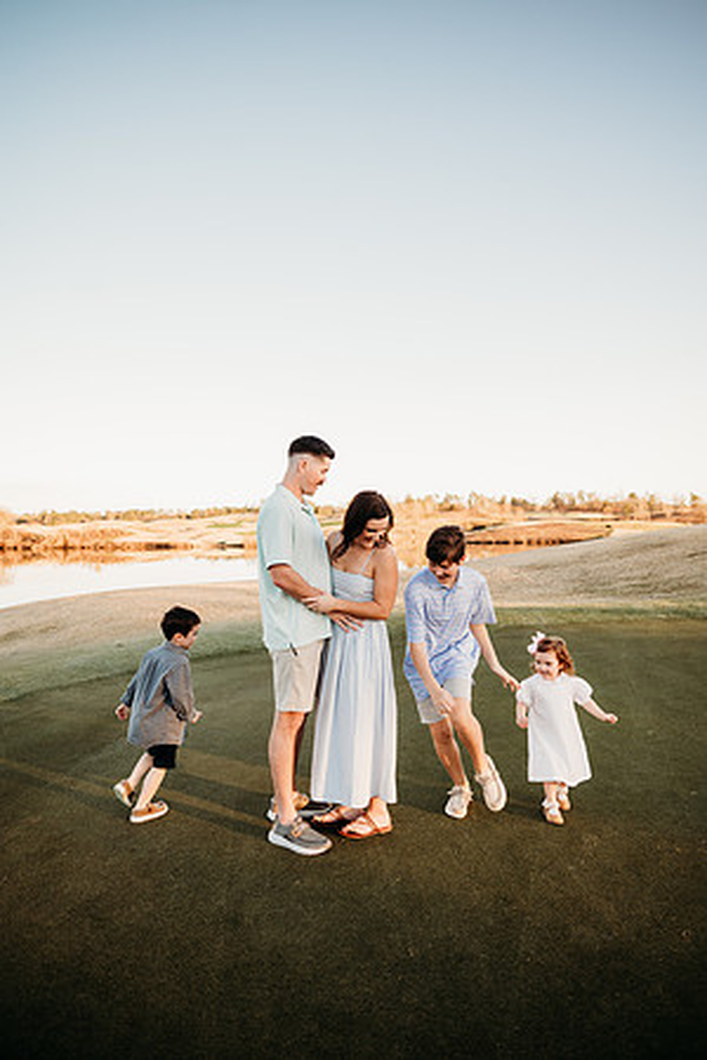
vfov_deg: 73.7
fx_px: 707
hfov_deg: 53.1
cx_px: 354
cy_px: 530
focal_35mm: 24
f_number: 2.5
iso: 160
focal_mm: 24
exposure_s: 1/640
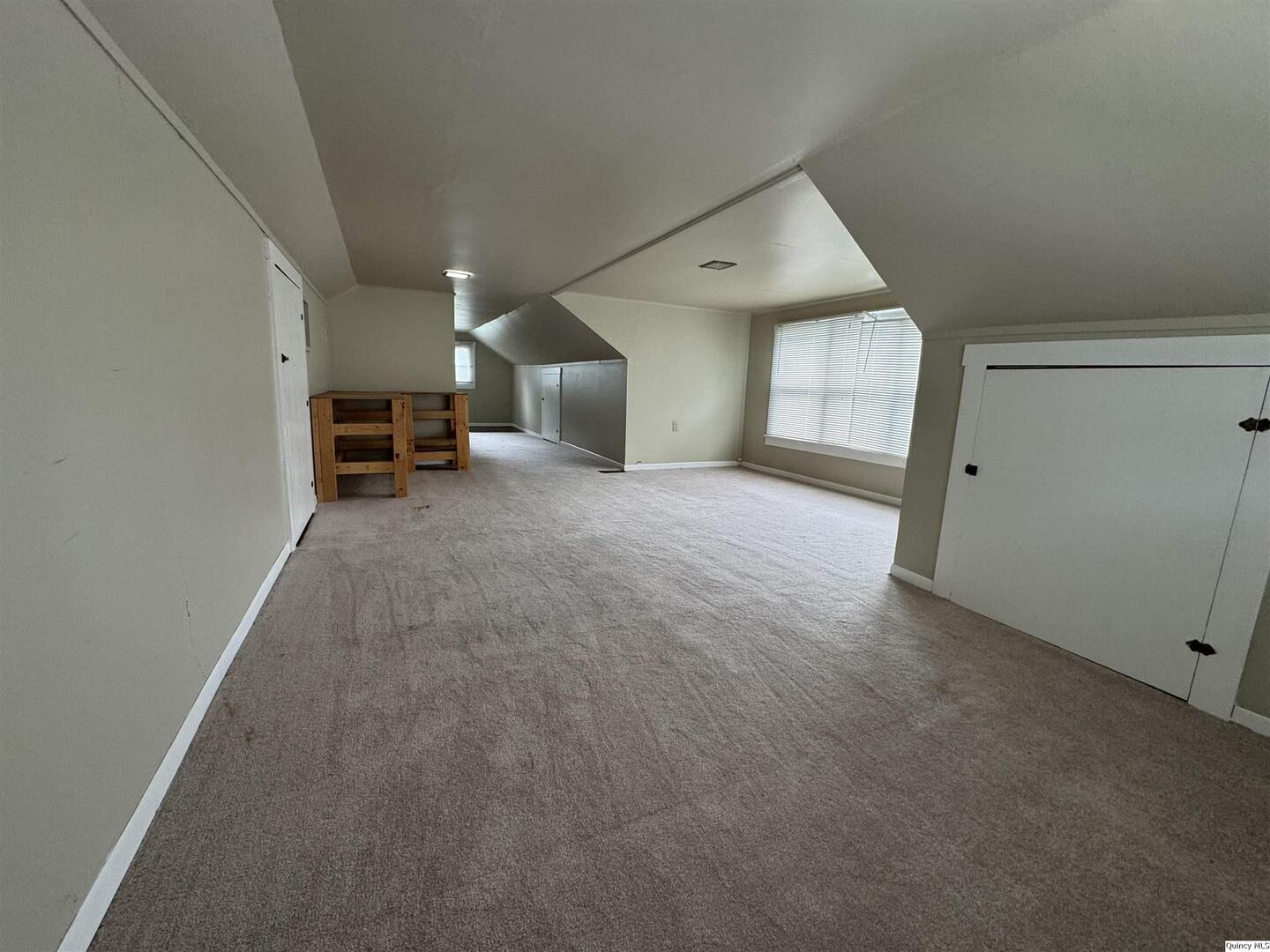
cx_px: 635
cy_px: 476
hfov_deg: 102.1
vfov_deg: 85.7
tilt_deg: -10.7
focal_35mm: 14
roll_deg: -1.9
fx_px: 514
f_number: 2.2
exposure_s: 1/60
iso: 160
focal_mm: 2.22
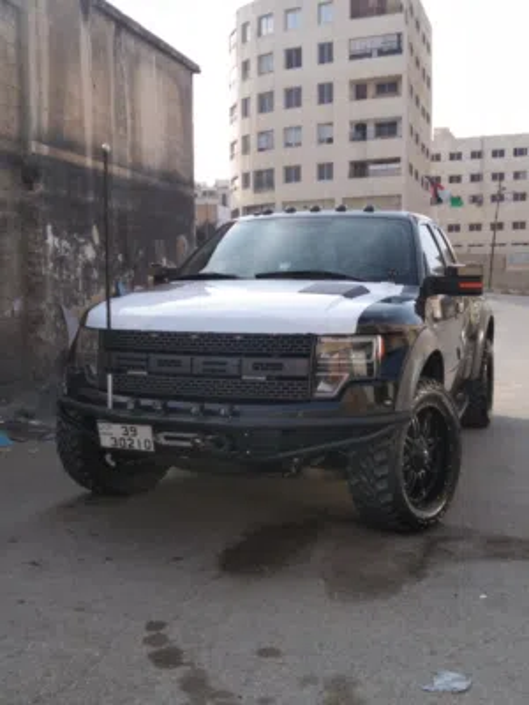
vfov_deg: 43.9
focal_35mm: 43
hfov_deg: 33.6
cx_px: 264
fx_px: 876
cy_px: 352
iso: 50
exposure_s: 1/357
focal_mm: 5.21
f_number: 2.2
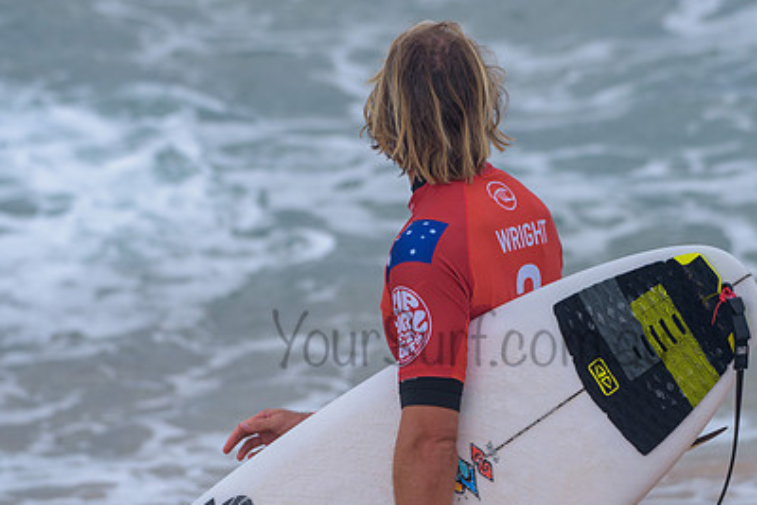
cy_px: 322
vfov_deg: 4.7
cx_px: 467
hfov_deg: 7.1
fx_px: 6100
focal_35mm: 290
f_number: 5.6
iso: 360
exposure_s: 1/2000
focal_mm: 200
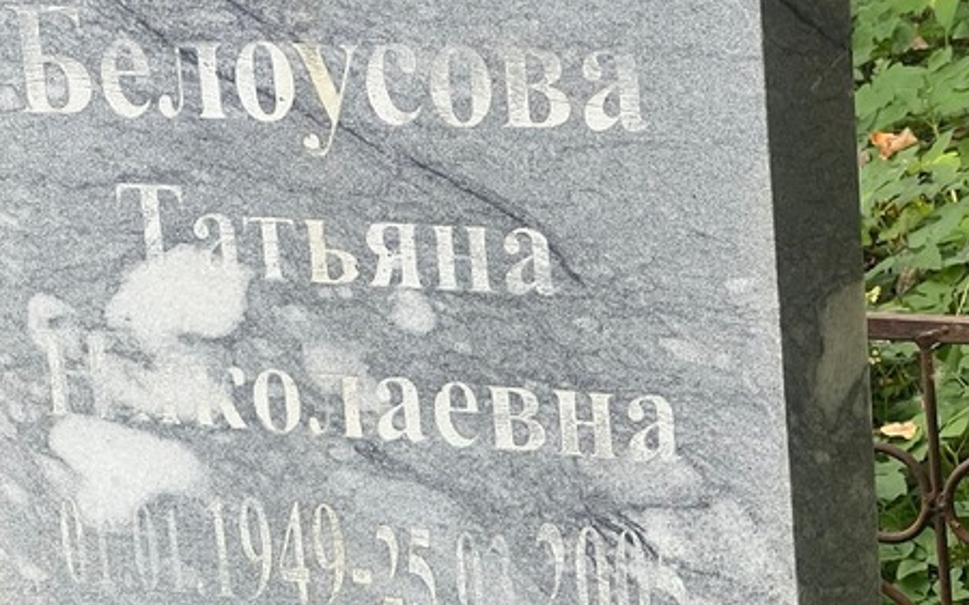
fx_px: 3828
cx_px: 340
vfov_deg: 9.0
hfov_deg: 14.4
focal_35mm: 145
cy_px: 491
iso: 64
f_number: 2.8
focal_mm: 9
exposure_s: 1/121
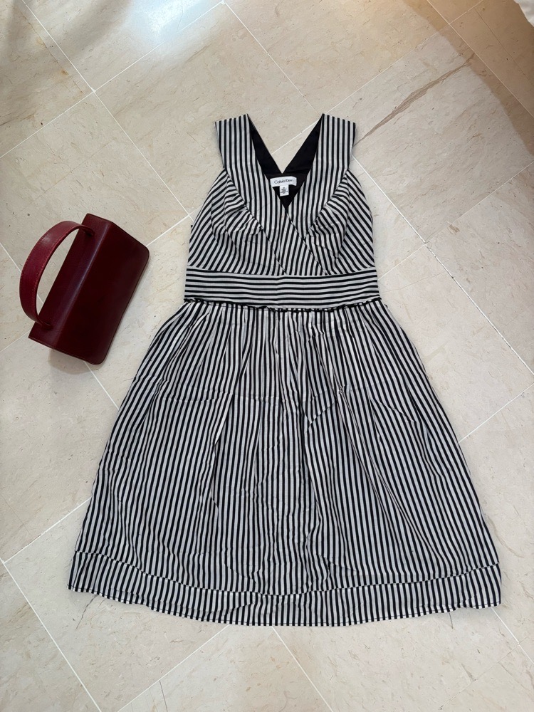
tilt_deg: -82.3
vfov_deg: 67.3
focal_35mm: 26
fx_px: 535
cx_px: 267
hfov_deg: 53.1
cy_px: 356
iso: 200
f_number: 1.6
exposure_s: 1/50
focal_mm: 5.96
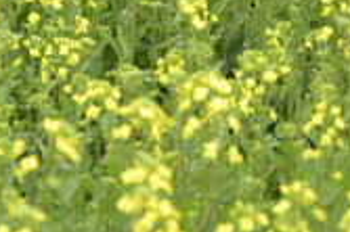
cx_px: 775
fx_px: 5264
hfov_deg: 3.8
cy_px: -350
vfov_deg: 2.5
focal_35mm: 542
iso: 100
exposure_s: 1/125
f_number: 6.3
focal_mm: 105
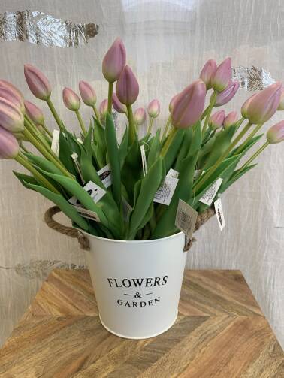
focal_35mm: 26
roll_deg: +2.2
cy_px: 189
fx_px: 284
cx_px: 142
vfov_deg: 67.3
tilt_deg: -13.4
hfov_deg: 53.1
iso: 64
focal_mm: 4.25
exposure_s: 1/50
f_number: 1.8
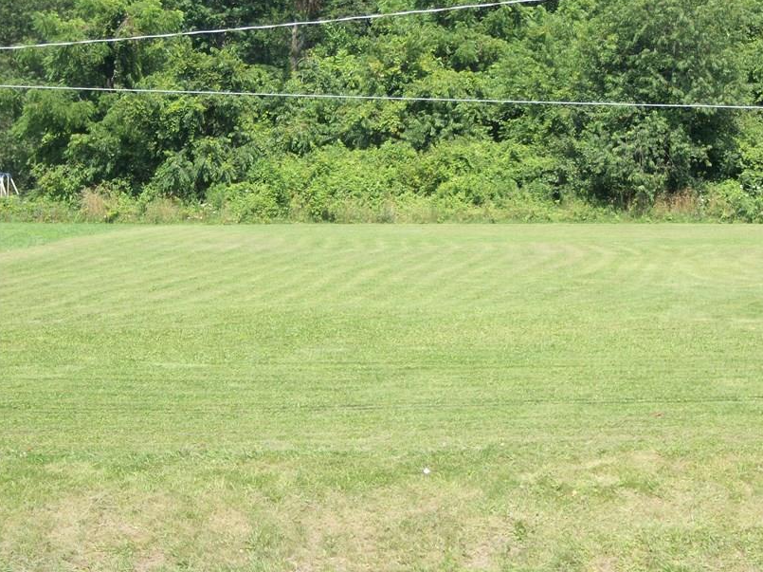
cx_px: 482
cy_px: 223
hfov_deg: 20.0
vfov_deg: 15.1
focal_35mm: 98
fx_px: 2159
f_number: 4.6
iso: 80
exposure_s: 1/320
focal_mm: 13.7
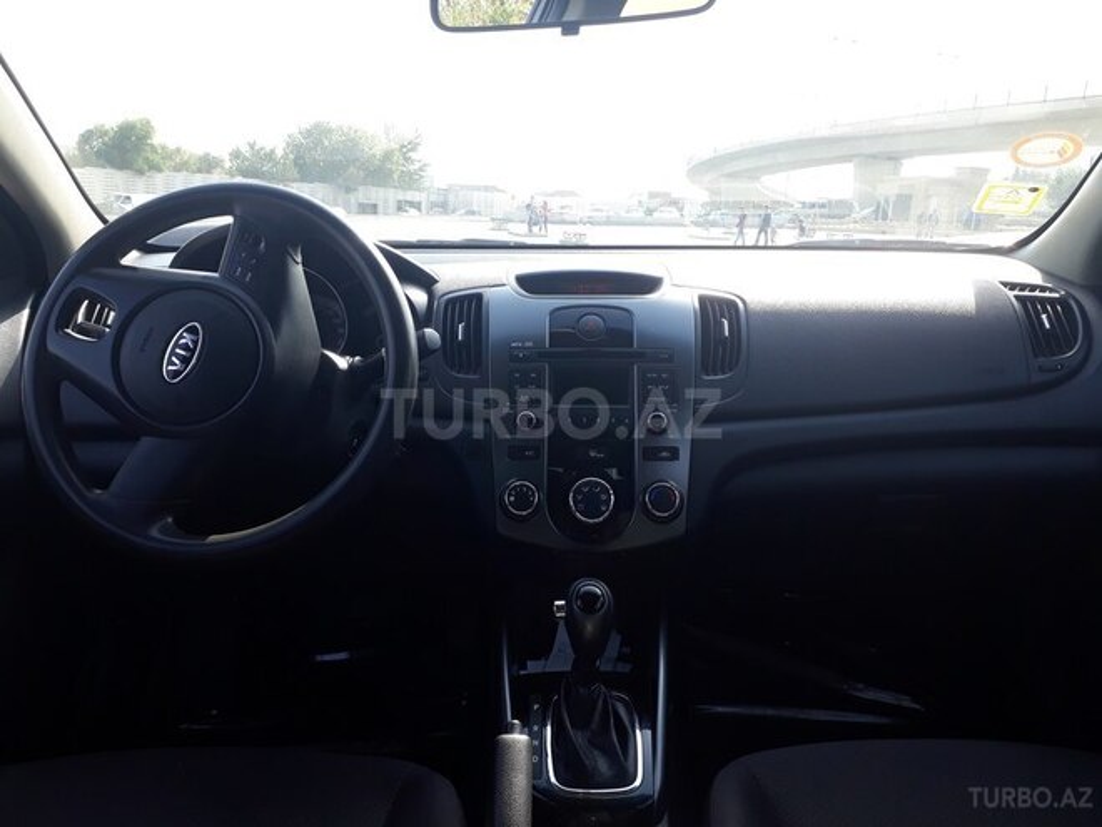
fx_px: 860
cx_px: 551
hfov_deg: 65.3
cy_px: 414
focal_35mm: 27
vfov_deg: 51.4
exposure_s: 1/321
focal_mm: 3.6
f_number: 1.9
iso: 40
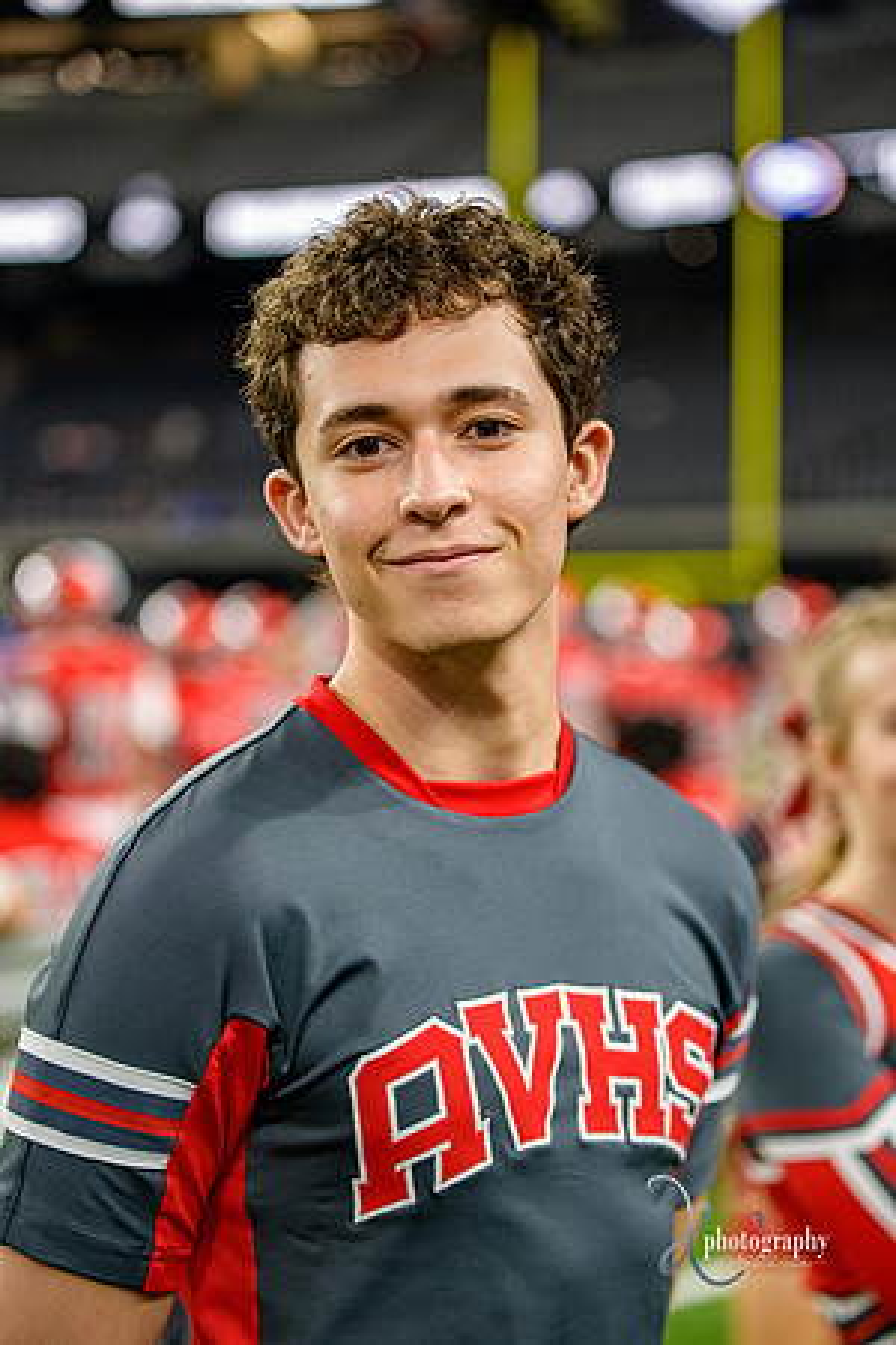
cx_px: 448
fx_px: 2800
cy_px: 672
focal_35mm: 75
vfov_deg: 27.0
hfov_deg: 18.2
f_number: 2.8
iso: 1000
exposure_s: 1/400
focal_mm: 75
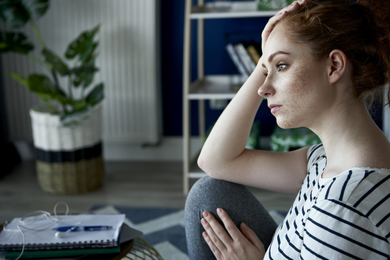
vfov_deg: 21.9
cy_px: 130
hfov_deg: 32.4
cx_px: 195
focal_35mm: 62
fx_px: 672
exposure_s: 1/100
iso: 250
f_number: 3.5
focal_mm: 62
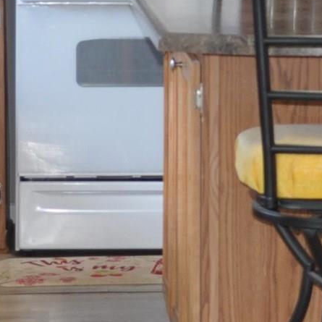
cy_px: 21
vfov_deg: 8.3
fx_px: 2221
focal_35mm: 211
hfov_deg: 8.3
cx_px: 281
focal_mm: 24
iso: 400
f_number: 4
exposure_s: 1/30
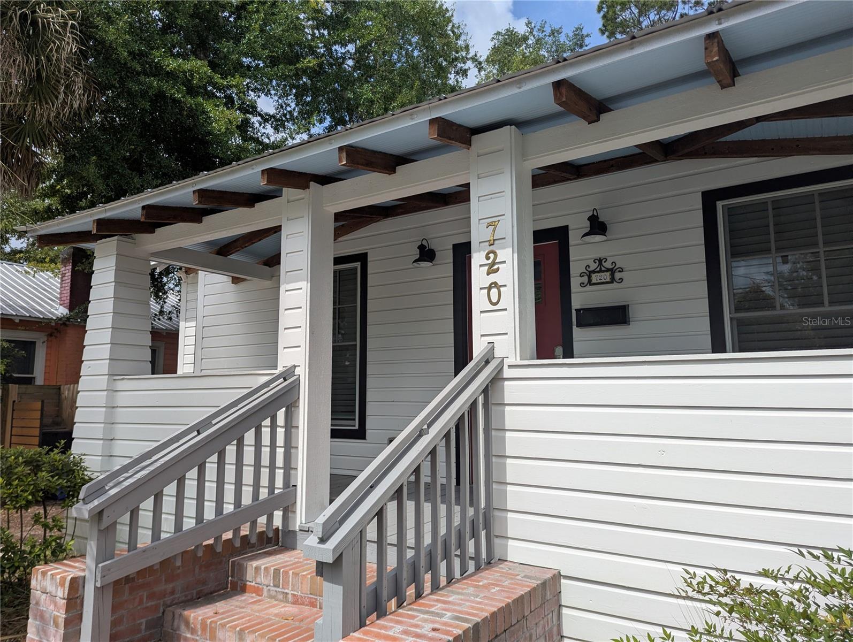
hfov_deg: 71.5
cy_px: 321
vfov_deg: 56.9
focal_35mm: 24
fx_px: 592
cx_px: 426
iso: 46
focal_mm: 6.81
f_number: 1.85
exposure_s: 1/2899
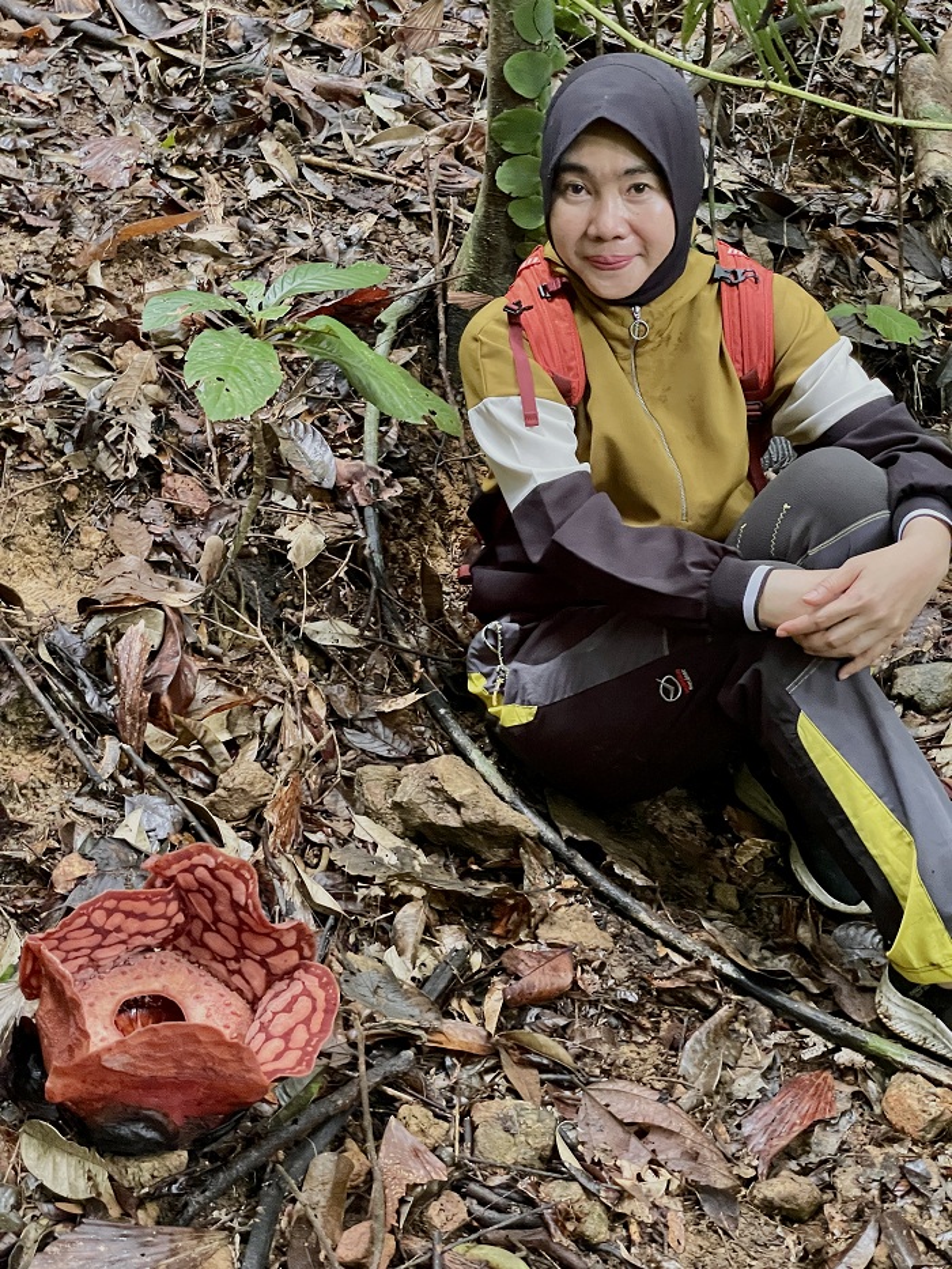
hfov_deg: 28.0
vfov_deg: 36.8
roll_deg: +6.7
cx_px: 476
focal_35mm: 52
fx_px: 1906
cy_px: 634
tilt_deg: -20.5
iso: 1600
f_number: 2
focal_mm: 6
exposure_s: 1/22
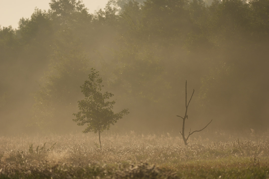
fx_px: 2989
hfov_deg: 5.2
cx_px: 134
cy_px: 90
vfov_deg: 3.4
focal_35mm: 400
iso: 200
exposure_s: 1/3200
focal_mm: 400
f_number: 4.5
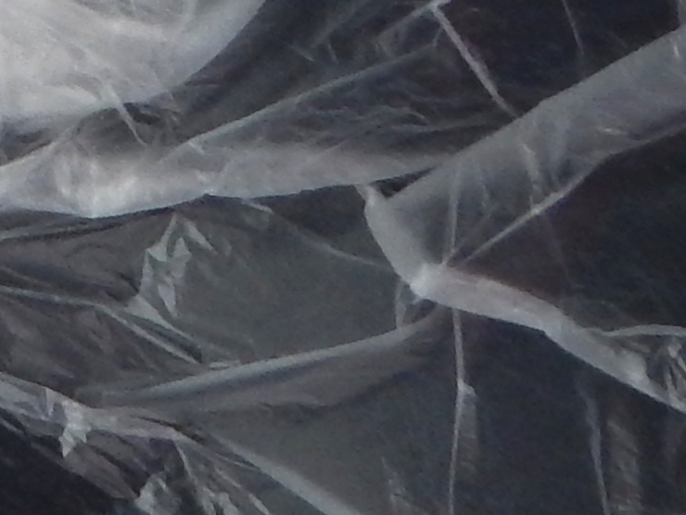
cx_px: -1218
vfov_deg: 9.5
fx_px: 2715
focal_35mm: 137
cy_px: -774
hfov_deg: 10.9
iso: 125
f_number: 3
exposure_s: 1/400
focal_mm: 4
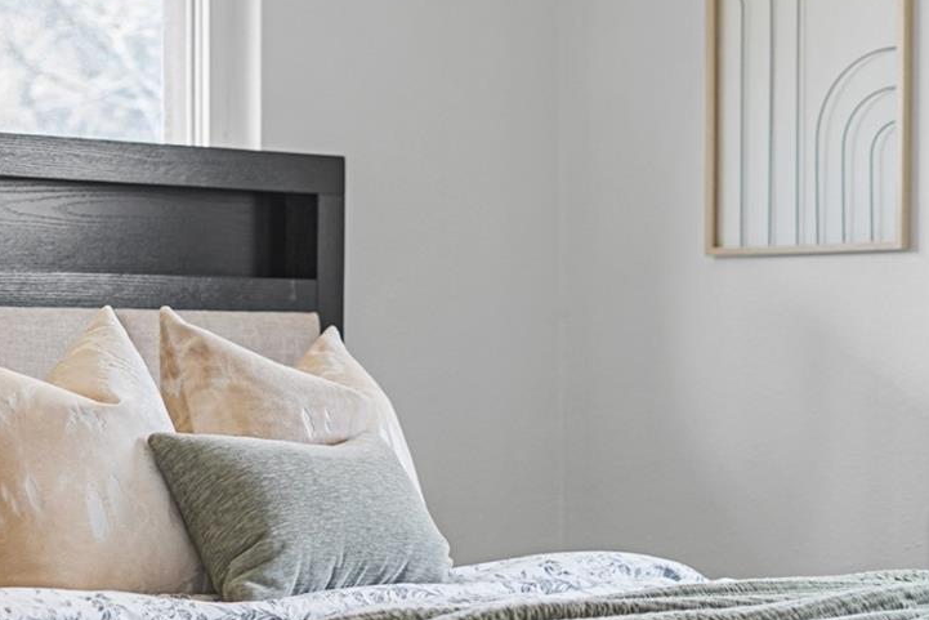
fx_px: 2865
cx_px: 77
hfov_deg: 18.1
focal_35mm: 111
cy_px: 385
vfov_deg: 12.3
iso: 200
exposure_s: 1.3
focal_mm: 50
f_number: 1.8
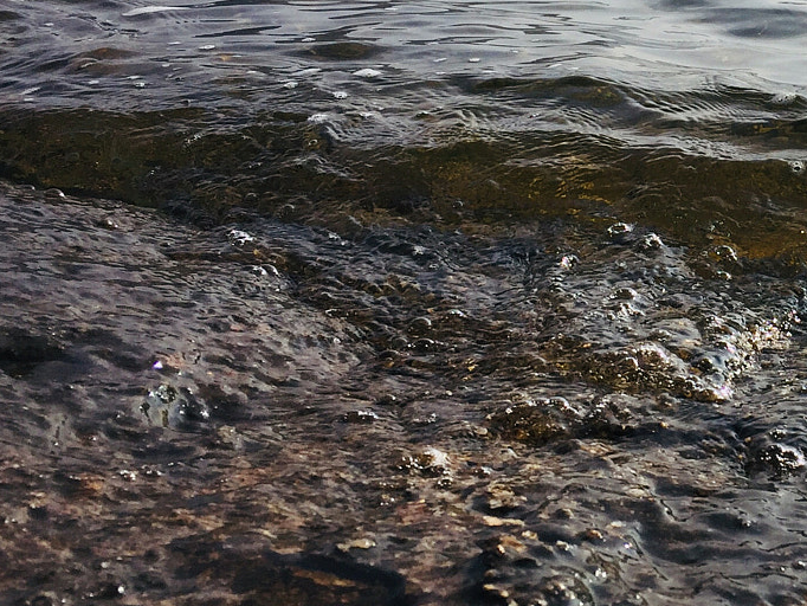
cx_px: 848
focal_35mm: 68
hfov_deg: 26.7
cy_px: 133
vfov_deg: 21.4
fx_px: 1586
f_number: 2.2
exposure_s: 1/3049
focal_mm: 4.15
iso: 32
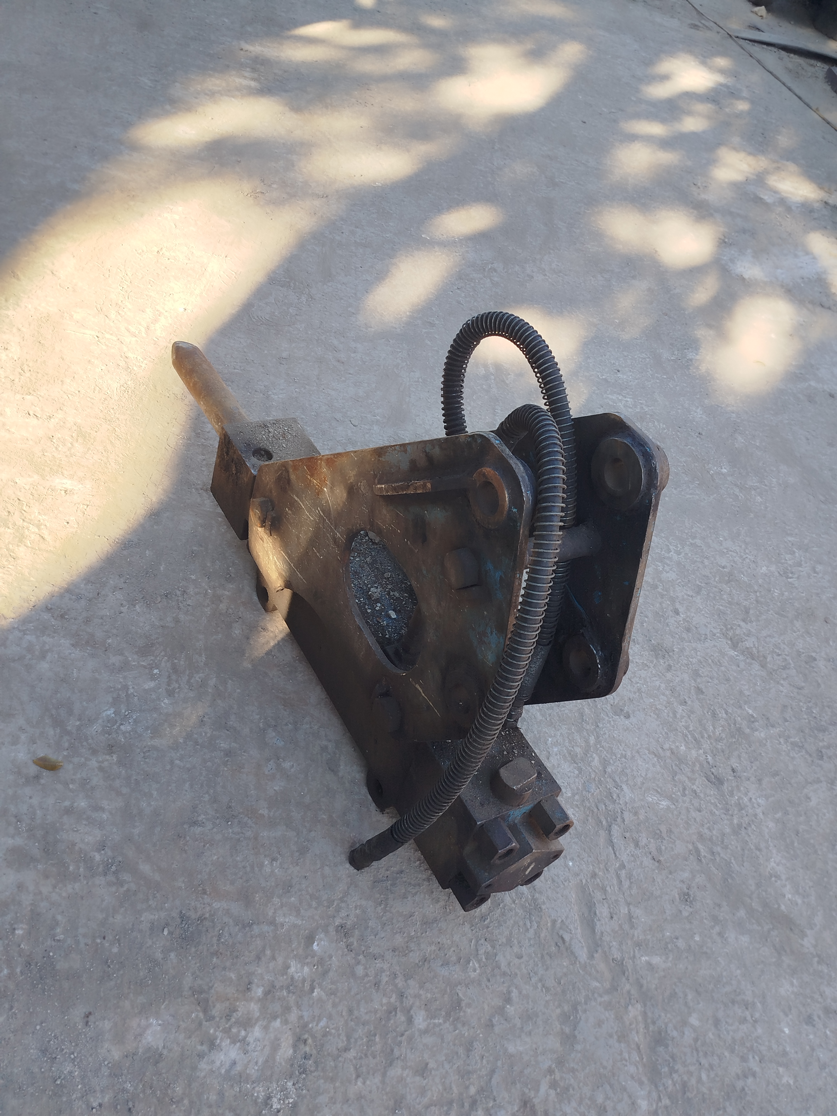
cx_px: 418
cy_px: 558
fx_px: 999
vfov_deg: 58.4
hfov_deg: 45.4
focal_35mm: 31
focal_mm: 5.31
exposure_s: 1/231
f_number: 1.7
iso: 50
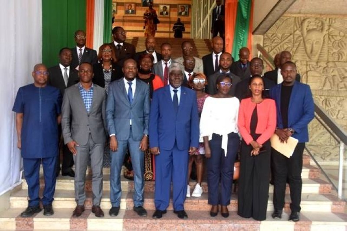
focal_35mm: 36
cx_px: 174
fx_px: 347
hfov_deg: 53.1
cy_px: 116
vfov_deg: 36.9
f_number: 5
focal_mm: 24
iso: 800
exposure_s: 1/100
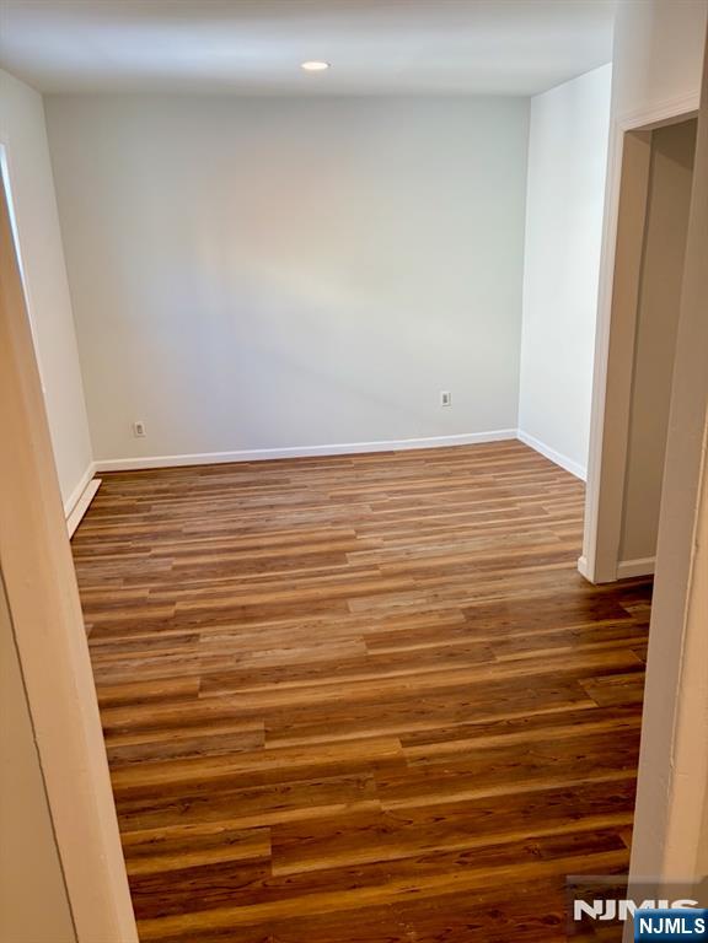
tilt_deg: -18.0
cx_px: 354
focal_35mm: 26
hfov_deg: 53.1
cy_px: 472
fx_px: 709
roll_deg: +3.4
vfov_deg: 67.3
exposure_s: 1/120
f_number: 1.6
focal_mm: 5.96
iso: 100
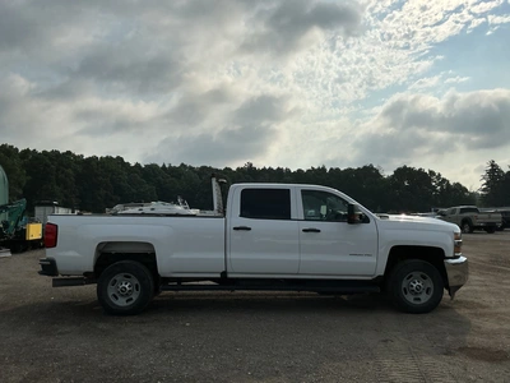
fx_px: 413
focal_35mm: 28
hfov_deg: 63.4
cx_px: 255
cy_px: 192
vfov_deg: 49.7
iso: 25
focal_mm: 3
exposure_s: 1/5814
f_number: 1.8
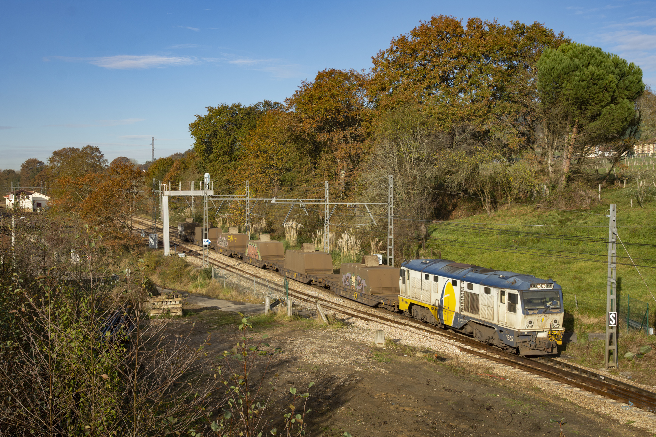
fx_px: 847
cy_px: 218
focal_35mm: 46
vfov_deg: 28.9
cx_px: 328
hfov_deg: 42.3
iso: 160
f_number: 7.1
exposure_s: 1/640
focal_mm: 31
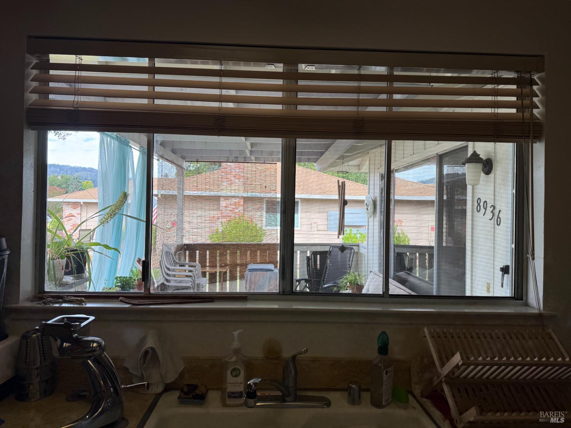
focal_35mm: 24
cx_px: 286
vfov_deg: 56.8
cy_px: 214
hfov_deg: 71.6
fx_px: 396
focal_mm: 6.76
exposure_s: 1/383
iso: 80
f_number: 1.78
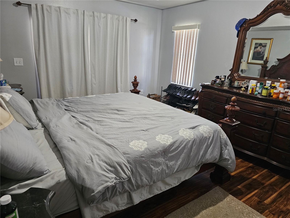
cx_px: 145
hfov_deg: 73.9
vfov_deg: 58.9
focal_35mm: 23
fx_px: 193
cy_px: 109
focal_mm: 6.3
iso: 640
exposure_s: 1/52
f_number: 1.7
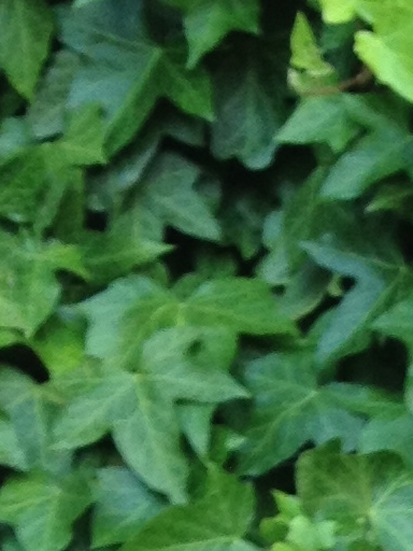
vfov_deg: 8.4
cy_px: 1153
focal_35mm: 223
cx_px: 1078
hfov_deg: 6.3
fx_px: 3547
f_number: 2.4
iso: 50
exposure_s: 1/147
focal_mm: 4.28
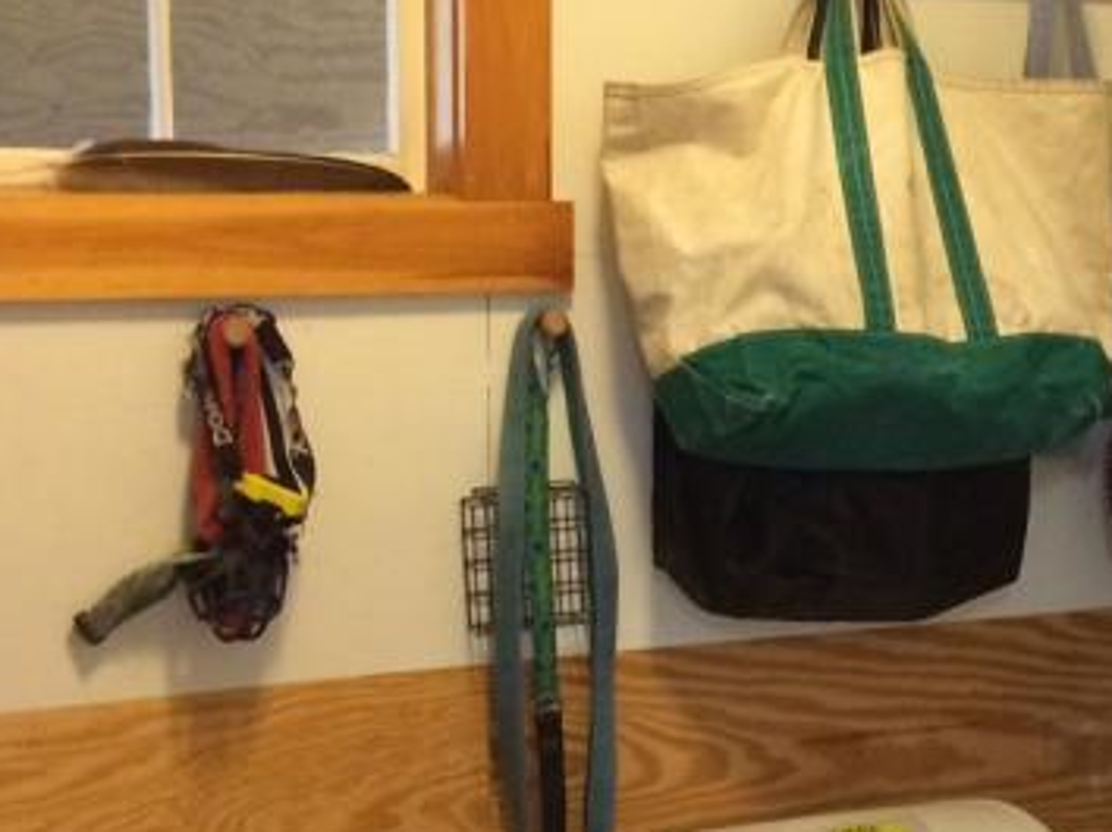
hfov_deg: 22.4
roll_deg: -0.3
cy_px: 474
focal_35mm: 84
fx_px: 2697
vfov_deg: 17.5
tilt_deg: -8.7
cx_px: 1128
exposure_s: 1/20
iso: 250
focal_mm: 4.15
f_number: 2.2
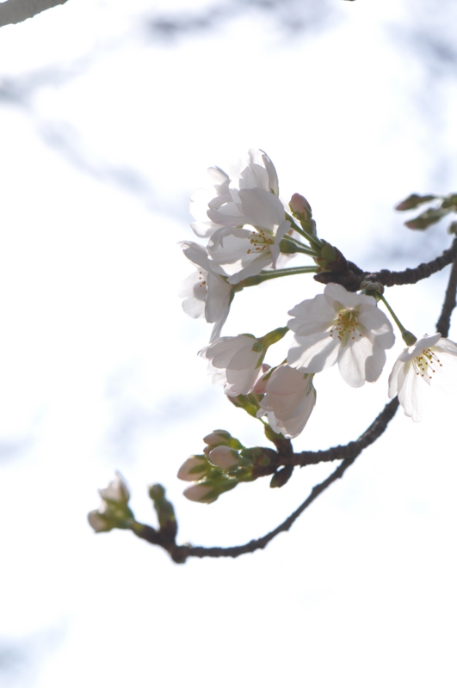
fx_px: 2435
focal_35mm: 128
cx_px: 228
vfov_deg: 16.1
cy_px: 344
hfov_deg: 10.7
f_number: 6.7
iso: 320
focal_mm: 85
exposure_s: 1/750
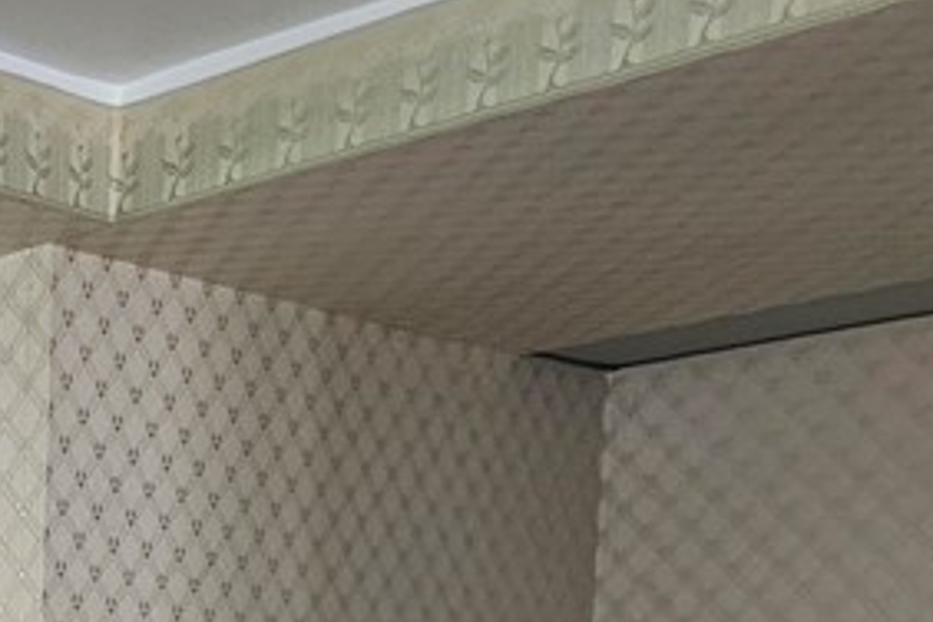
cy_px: 1234
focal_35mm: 87
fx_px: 2255
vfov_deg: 13.5
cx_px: -433
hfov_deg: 20.3
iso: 1000
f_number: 1.7
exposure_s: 1/120
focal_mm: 6.3
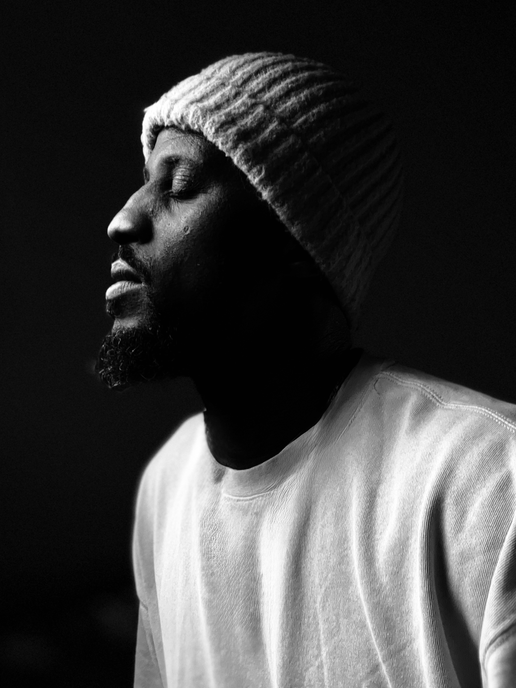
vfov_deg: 60.0
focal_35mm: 30
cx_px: 258
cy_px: 344
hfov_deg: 46.8
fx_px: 596
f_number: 2.2
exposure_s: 1/30
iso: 400
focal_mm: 2.71
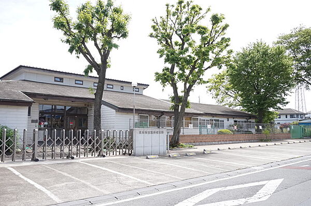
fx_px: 271
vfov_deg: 41.5
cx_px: 156
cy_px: 103
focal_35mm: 32
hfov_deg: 59.6
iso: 800
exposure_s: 1/1250
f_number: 6.3
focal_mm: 21
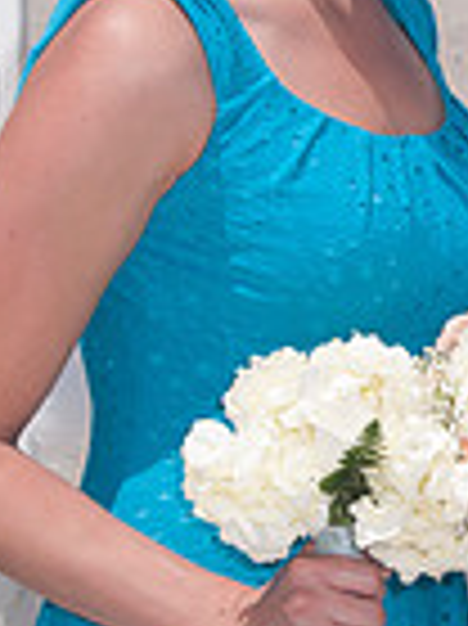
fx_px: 4640
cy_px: 198
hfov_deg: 5.7
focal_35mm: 257
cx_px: 574
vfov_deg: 7.7
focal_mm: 55
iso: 100
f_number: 13
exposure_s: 1/250
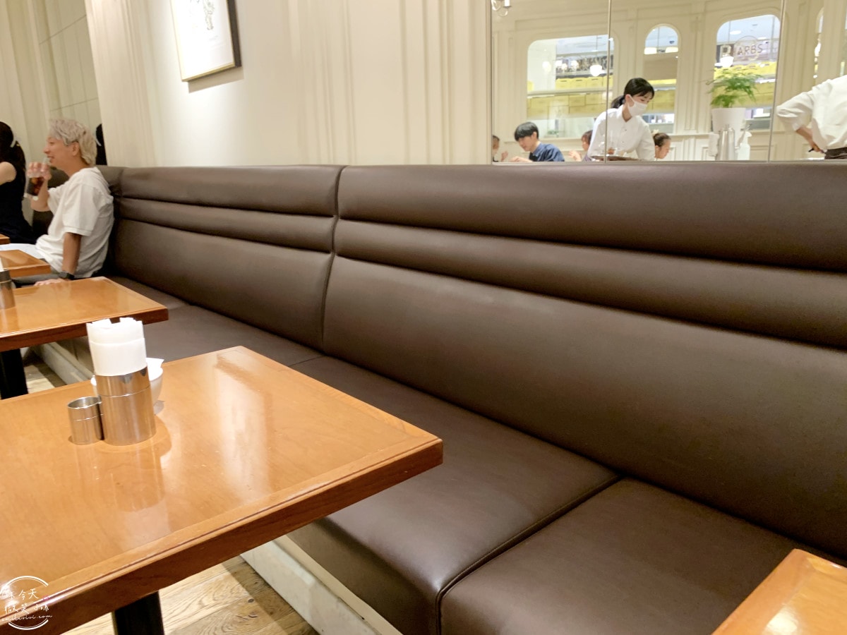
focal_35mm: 26
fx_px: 636
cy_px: 318
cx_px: 424
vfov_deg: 53.1
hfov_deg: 67.3
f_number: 1.8
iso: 200
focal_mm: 4.25
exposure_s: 1/50
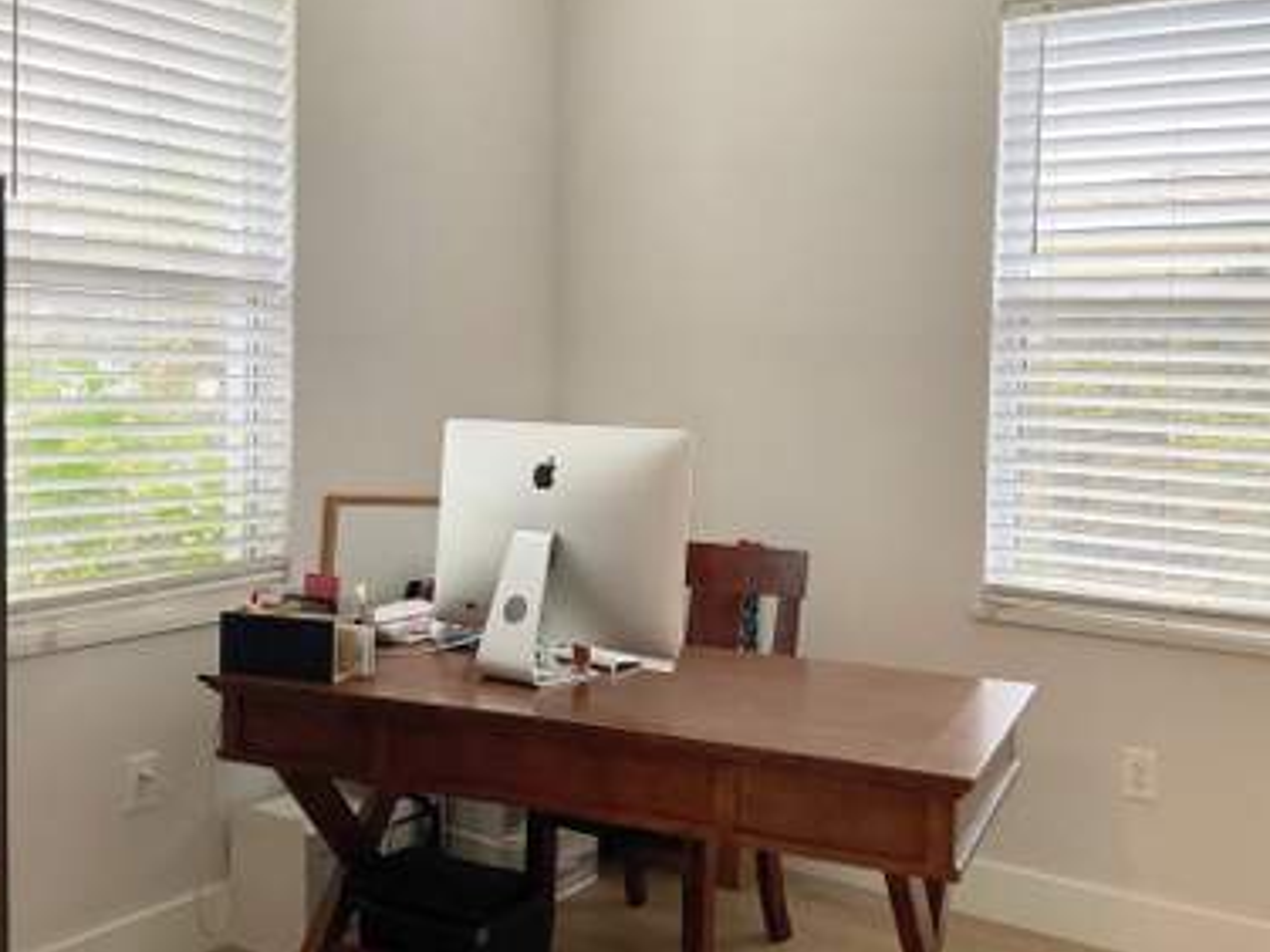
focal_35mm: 37
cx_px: 625
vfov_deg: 38.6
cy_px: 429
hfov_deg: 50.1
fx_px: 1357
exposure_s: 1/60
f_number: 1.8
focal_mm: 3
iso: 40
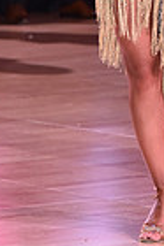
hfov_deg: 2.5
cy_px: -72
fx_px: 3829
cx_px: 202
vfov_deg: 3.7
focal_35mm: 559
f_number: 4.5
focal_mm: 135
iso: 1600
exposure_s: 1/250
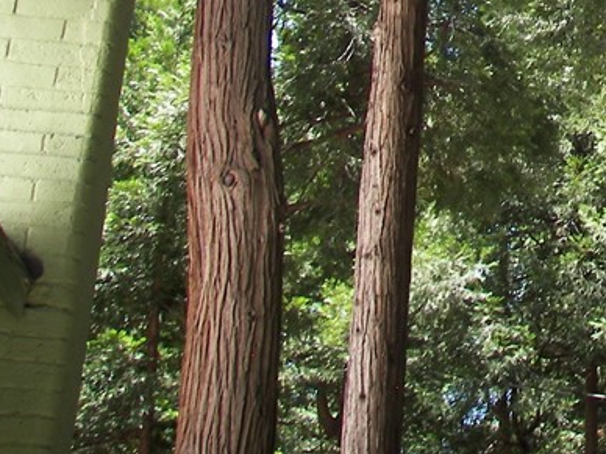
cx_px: 736
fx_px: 1663
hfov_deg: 19.4
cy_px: -112
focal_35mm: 95
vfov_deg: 15.0
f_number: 2.8
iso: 50
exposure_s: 1/125
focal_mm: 6
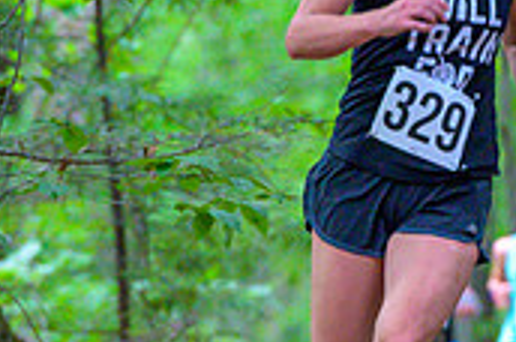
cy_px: 135
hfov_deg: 3.1
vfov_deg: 2.0
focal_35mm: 675
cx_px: 558
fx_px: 9657
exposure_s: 1/160
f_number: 4
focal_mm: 200
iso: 8000
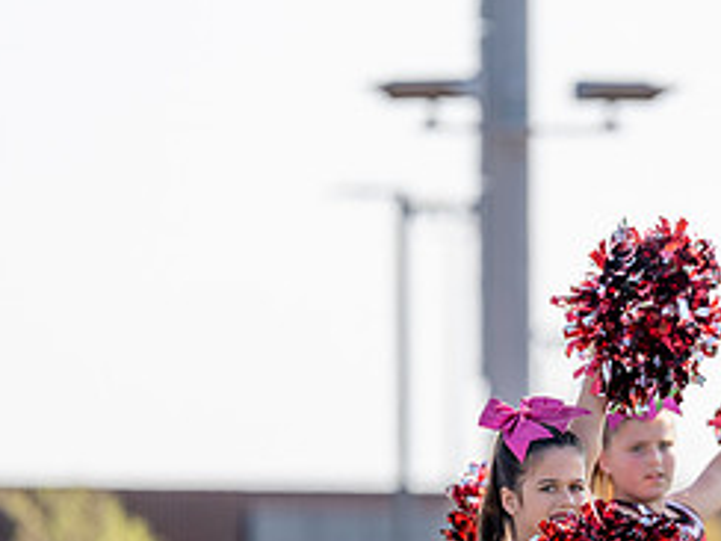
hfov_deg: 4.0
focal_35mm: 489
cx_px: 691
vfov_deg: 3.0
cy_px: 585
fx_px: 10185
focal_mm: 200
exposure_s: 1/1250
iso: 100
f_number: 2.8
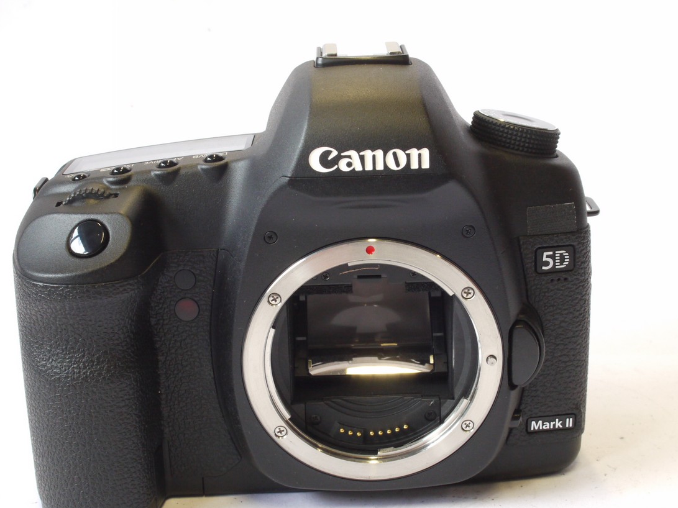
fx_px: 1293
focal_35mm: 66
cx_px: 337
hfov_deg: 29.4
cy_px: 277
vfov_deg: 22.2
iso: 800
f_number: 10
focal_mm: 30
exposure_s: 1/30
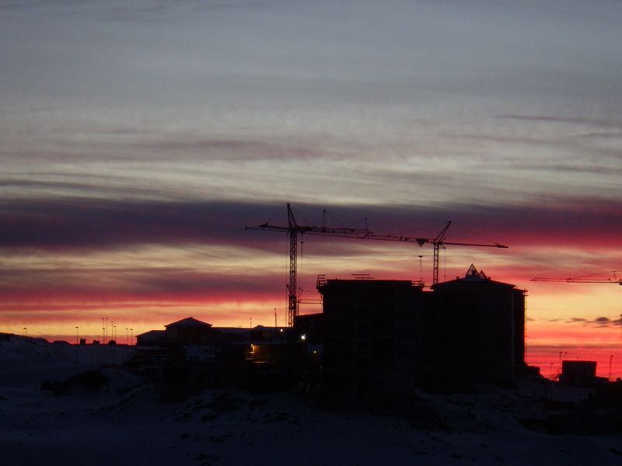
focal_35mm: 140
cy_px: 233
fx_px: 2516
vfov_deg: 10.6
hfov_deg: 14.1
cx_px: 311
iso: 500
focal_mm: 25
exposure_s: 1/125
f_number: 5.5
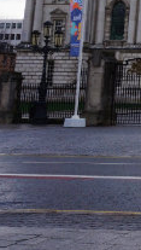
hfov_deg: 9.8
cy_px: -5
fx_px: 642
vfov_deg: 21.2
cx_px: 412
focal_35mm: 97
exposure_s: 1/80
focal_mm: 16
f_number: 11
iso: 100
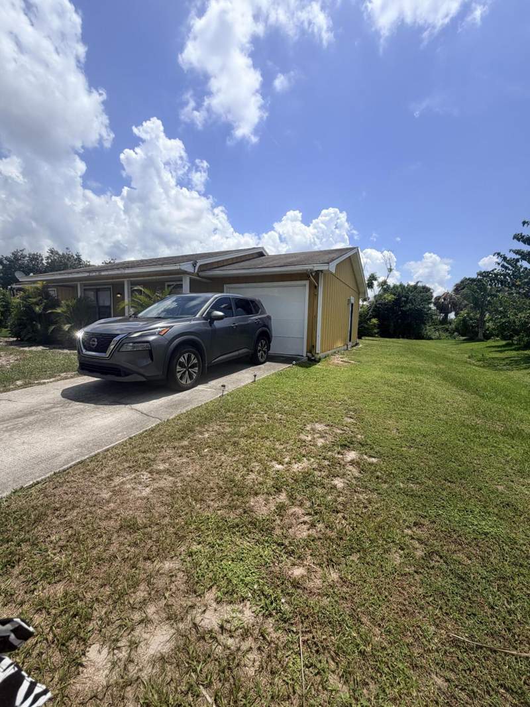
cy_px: 354
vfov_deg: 102.1
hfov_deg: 85.7
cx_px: 265
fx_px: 286
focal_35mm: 14
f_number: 2.2
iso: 25
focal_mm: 2.22
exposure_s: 1/1399
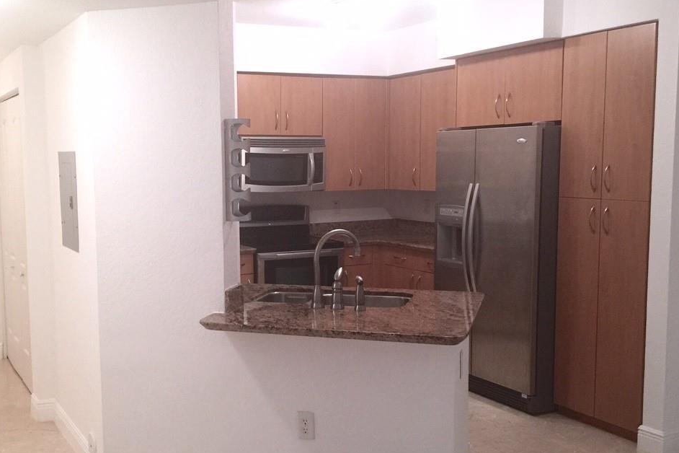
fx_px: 773
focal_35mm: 41
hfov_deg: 47.1
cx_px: 262
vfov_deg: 32.6
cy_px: 249
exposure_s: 1/15
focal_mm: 4.15
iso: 125
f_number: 2.2
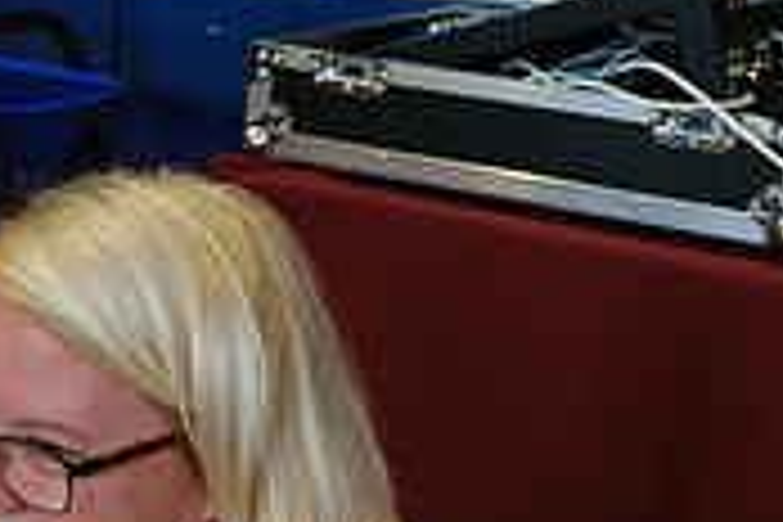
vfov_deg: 11.2
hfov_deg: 16.9
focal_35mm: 117
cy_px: 808
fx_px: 2545
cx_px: -108
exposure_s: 1/125
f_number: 4
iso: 800
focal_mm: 23.4
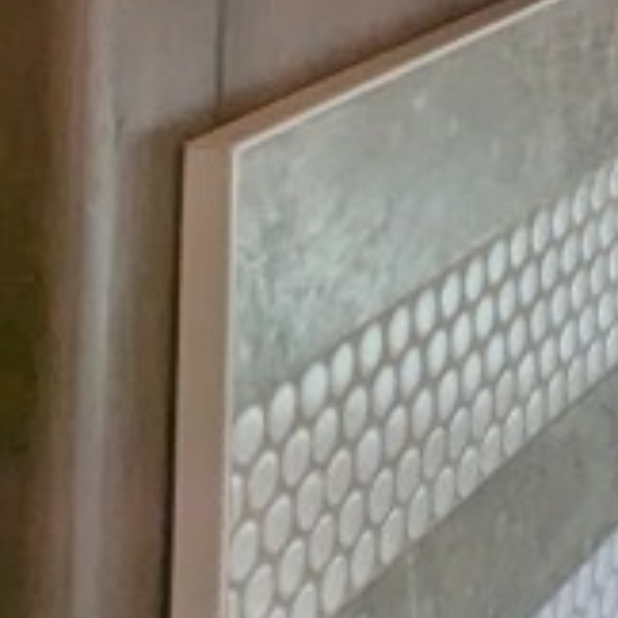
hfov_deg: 11.2
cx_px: 1623
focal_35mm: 122
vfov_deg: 13.0
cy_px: -484
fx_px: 2464
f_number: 2.2
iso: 58
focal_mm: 2.35
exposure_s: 1/197
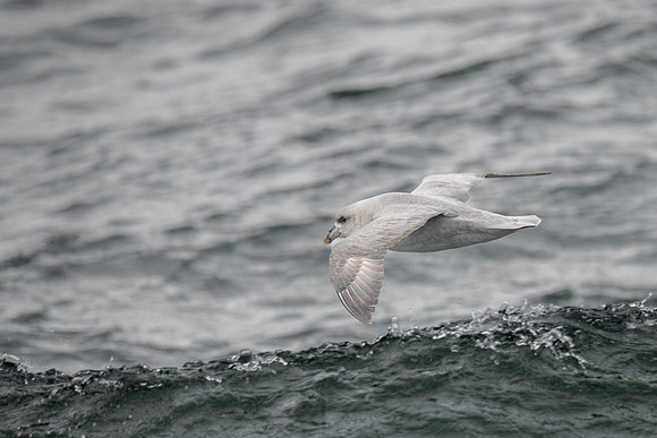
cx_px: 472
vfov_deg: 2.0
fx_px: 12762
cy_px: 290
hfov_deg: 2.9
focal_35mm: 699
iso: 3200
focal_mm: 450
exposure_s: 1/8000
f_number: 6
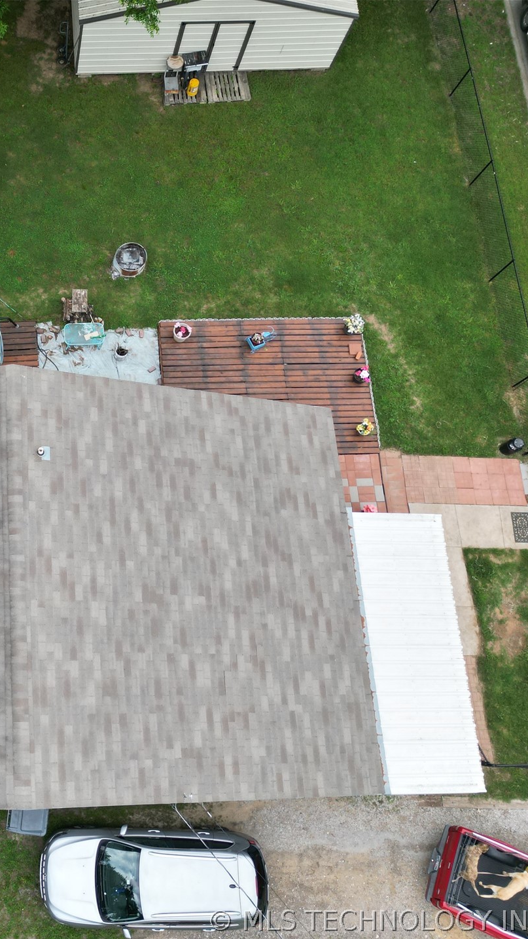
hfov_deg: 31.3
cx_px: 3
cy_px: 471
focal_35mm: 35
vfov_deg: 56.6
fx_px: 871
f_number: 1.7
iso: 150
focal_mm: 6.72
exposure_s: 1/640
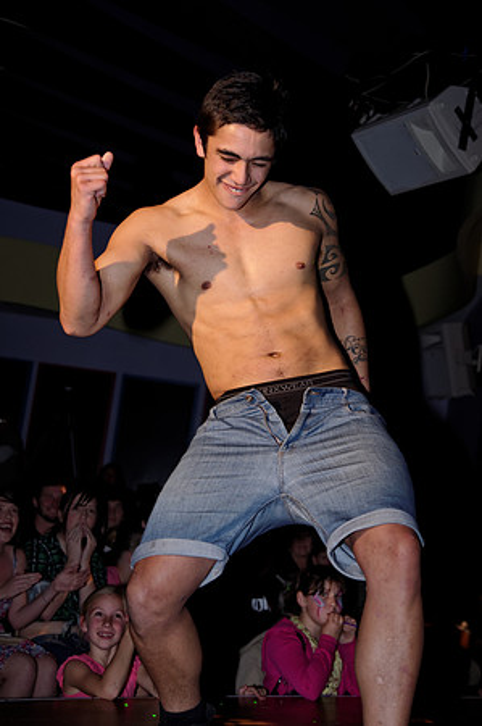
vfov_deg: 35.1
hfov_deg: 23.7
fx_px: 1147
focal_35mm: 57
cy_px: 363
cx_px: 241
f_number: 2.8
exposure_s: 1/180
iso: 200
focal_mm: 38.13
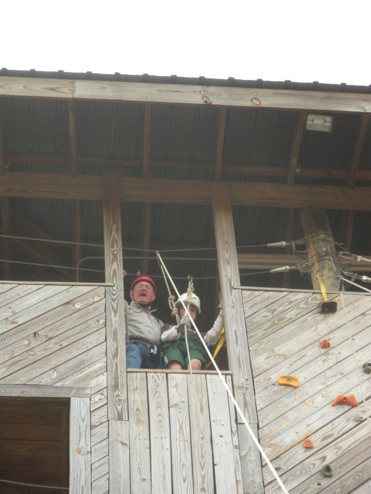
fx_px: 2129
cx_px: 186
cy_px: 247
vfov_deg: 13.2
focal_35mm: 149
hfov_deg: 10.0
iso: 185
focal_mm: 26
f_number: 5.4
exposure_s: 1/119
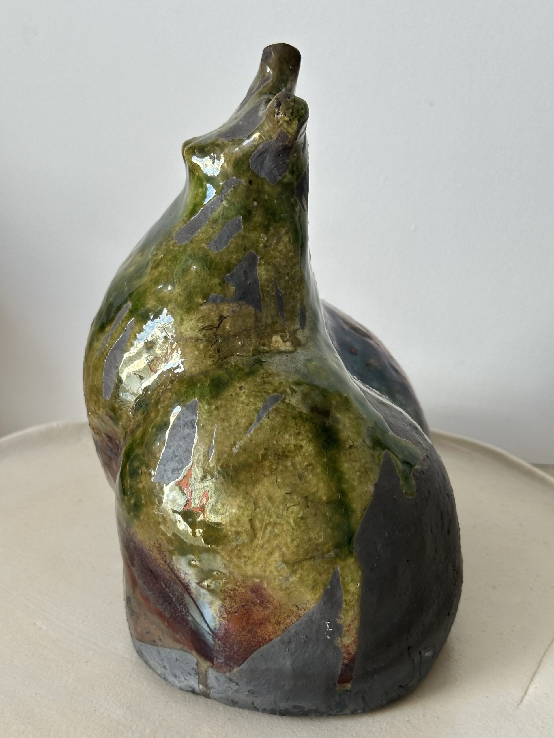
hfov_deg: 30.3
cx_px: 277
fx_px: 1024
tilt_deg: -21.6
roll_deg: -0.7
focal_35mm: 48
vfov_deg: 39.7
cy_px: 369
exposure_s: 1/121
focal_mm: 6.86
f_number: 1.78
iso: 64
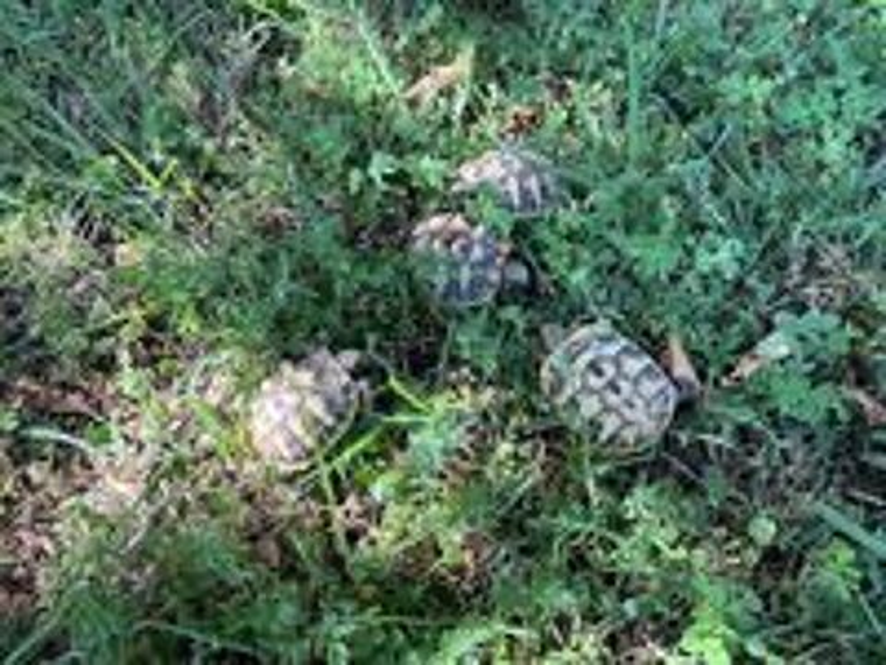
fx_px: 742
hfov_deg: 61.7
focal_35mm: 29
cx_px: 443
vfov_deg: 48.2
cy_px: 332
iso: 25
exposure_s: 1/120
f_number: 1.8
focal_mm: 3
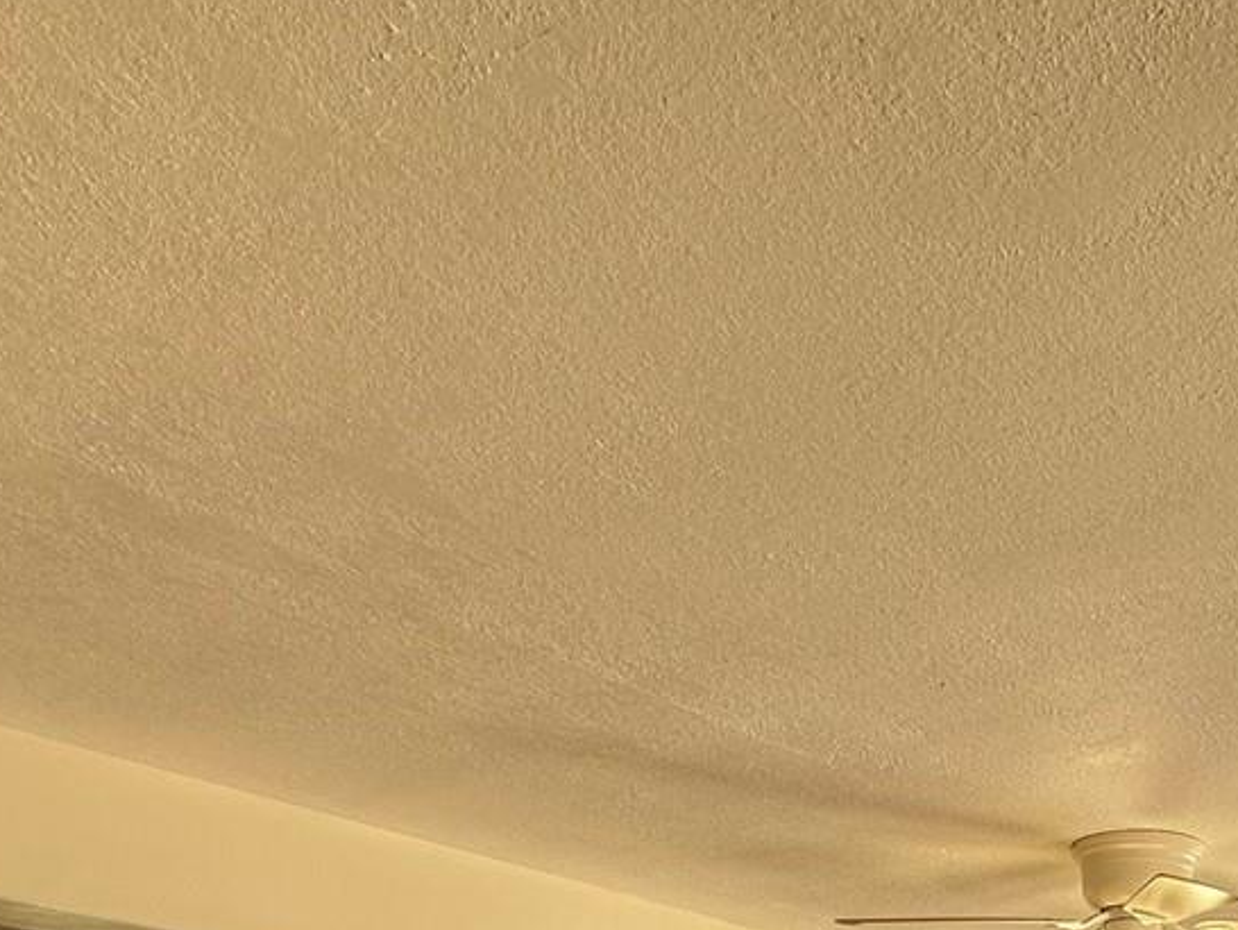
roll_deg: -2.4
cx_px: 800
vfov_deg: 28.0
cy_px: 1259
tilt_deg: +1.3
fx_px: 1467
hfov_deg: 45.2
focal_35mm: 41
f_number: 2.2
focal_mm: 2.22
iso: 100
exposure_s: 1/99
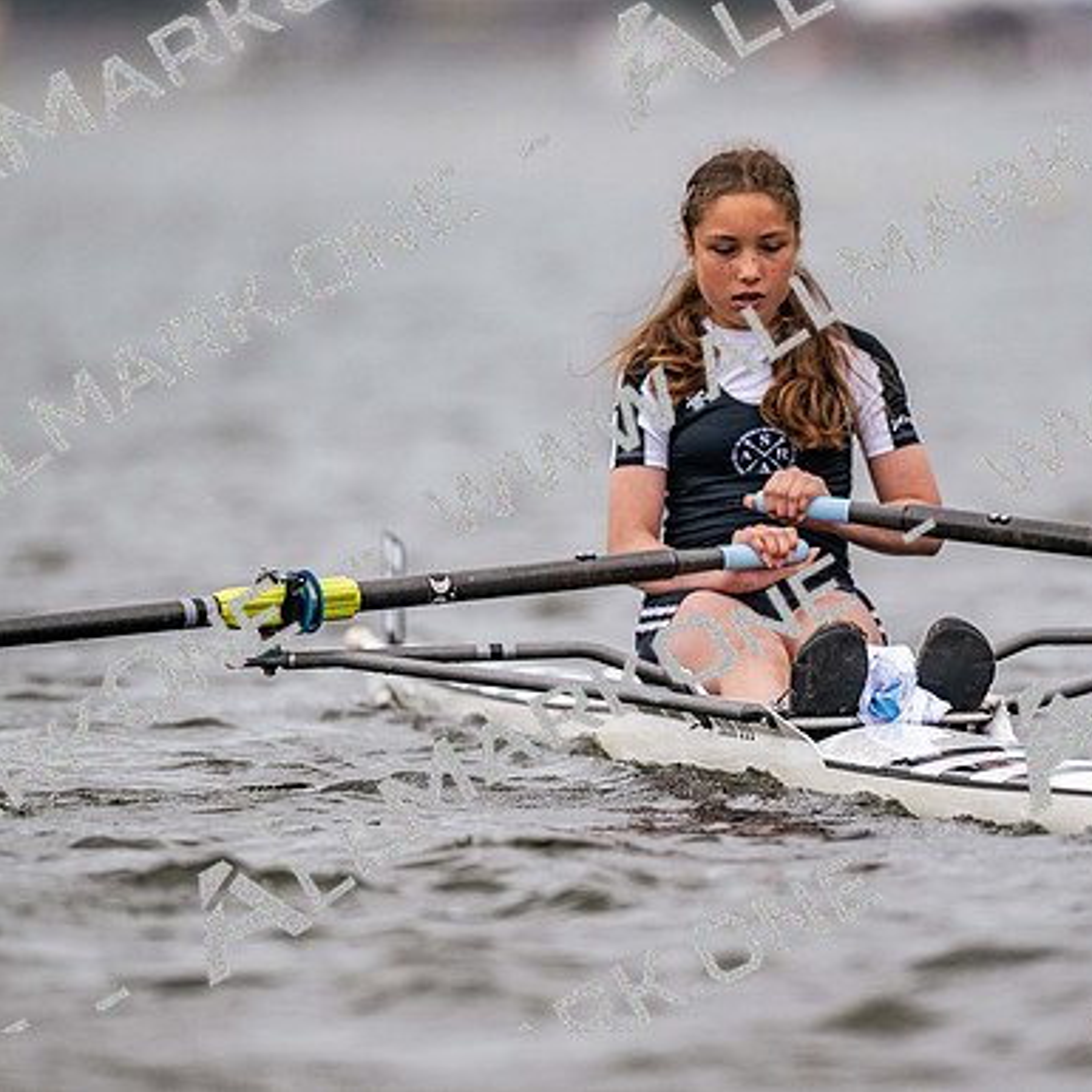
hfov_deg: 2.3
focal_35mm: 769
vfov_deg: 2.3
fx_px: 27446
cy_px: 546
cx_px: 774
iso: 400
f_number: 4
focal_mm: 600
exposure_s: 1/2500
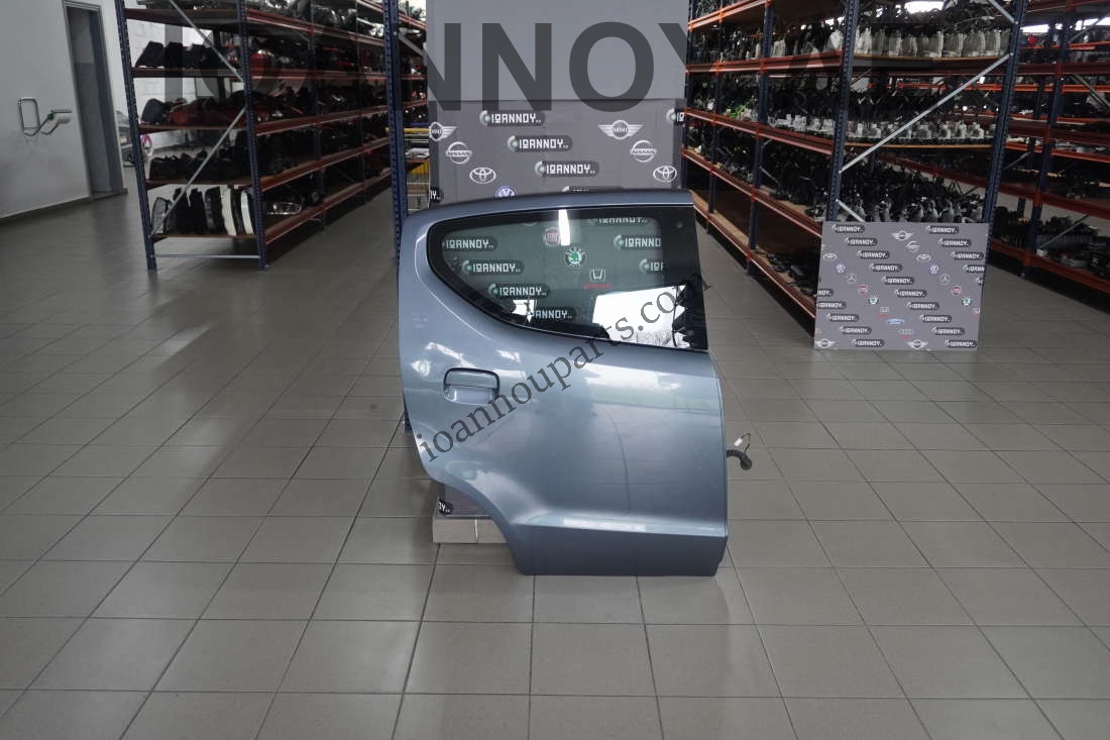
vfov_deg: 43.6
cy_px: 370
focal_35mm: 30
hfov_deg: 61.9
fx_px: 925
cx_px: 555
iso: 1250
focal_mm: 20
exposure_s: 1/160
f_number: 4
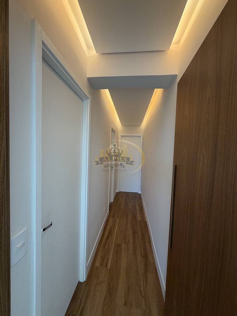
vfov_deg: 102.1
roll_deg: -2.8
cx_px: 118
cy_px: 158
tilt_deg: -3.0
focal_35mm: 14
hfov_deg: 85.7
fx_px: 128
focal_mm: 2.22
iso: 160
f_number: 2.2
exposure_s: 1/120
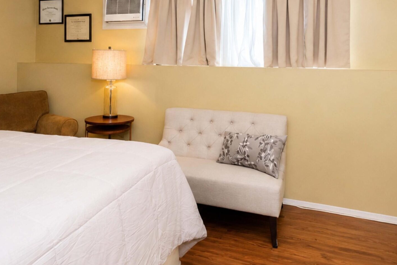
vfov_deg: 46.5
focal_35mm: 27
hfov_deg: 67.4
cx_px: 193
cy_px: 73
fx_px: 298
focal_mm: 10
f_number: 8
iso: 2000
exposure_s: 1/60
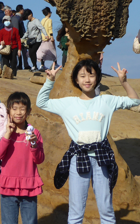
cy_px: 78
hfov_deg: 9.4
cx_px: 40
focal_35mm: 140
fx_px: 855
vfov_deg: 14.9
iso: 100
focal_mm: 10.3
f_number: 4.2
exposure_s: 1/1000
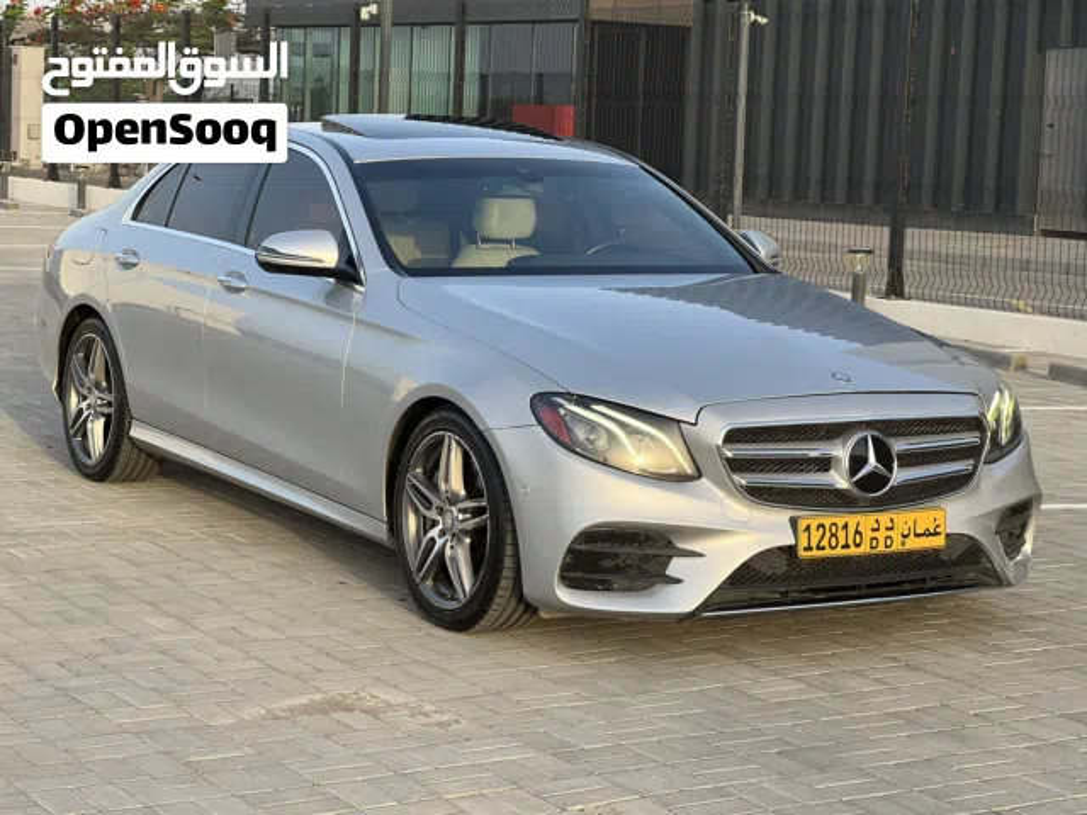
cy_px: 408
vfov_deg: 19.1
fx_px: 2418
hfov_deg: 25.3
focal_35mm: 77
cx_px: 544
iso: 25
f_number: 2.8
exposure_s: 1/121
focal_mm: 9
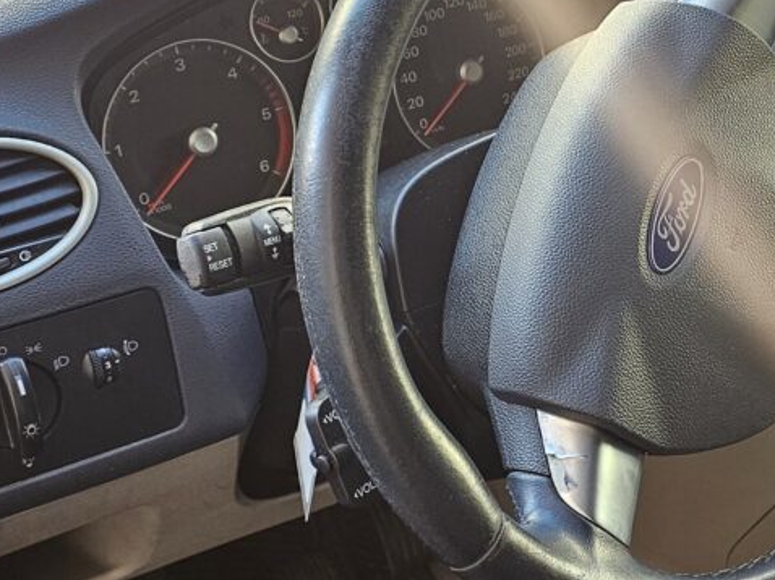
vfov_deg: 19.1
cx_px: 684
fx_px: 1723
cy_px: 232
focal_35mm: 77
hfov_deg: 24.7
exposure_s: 1/100
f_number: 1.7
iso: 100
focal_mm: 6.3
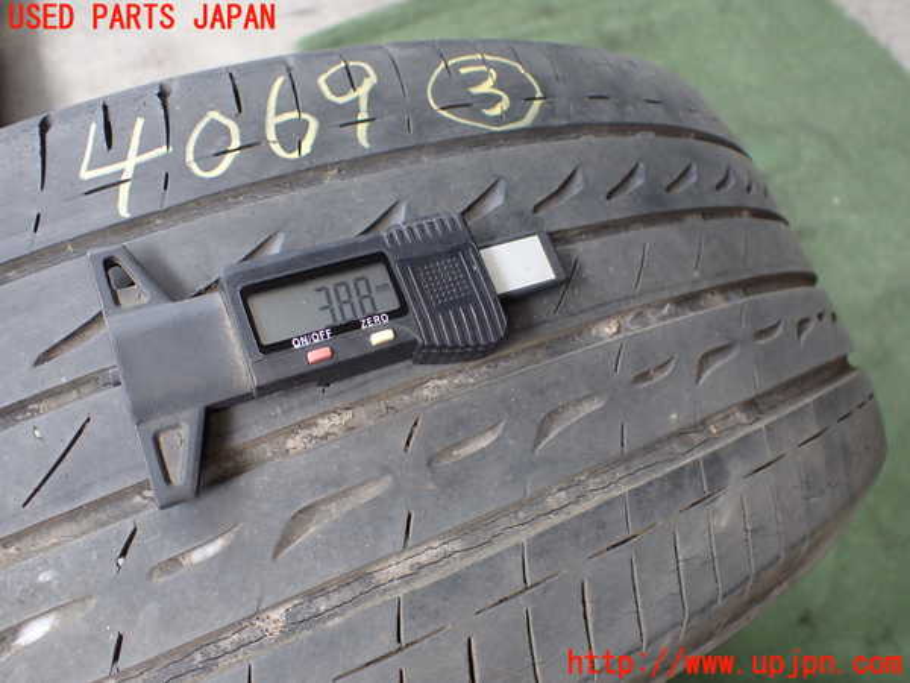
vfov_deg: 46.8
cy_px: 342
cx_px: 455
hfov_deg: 60.0
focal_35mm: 30
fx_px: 789
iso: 160
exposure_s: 1/125
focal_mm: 5.4
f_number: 2.3
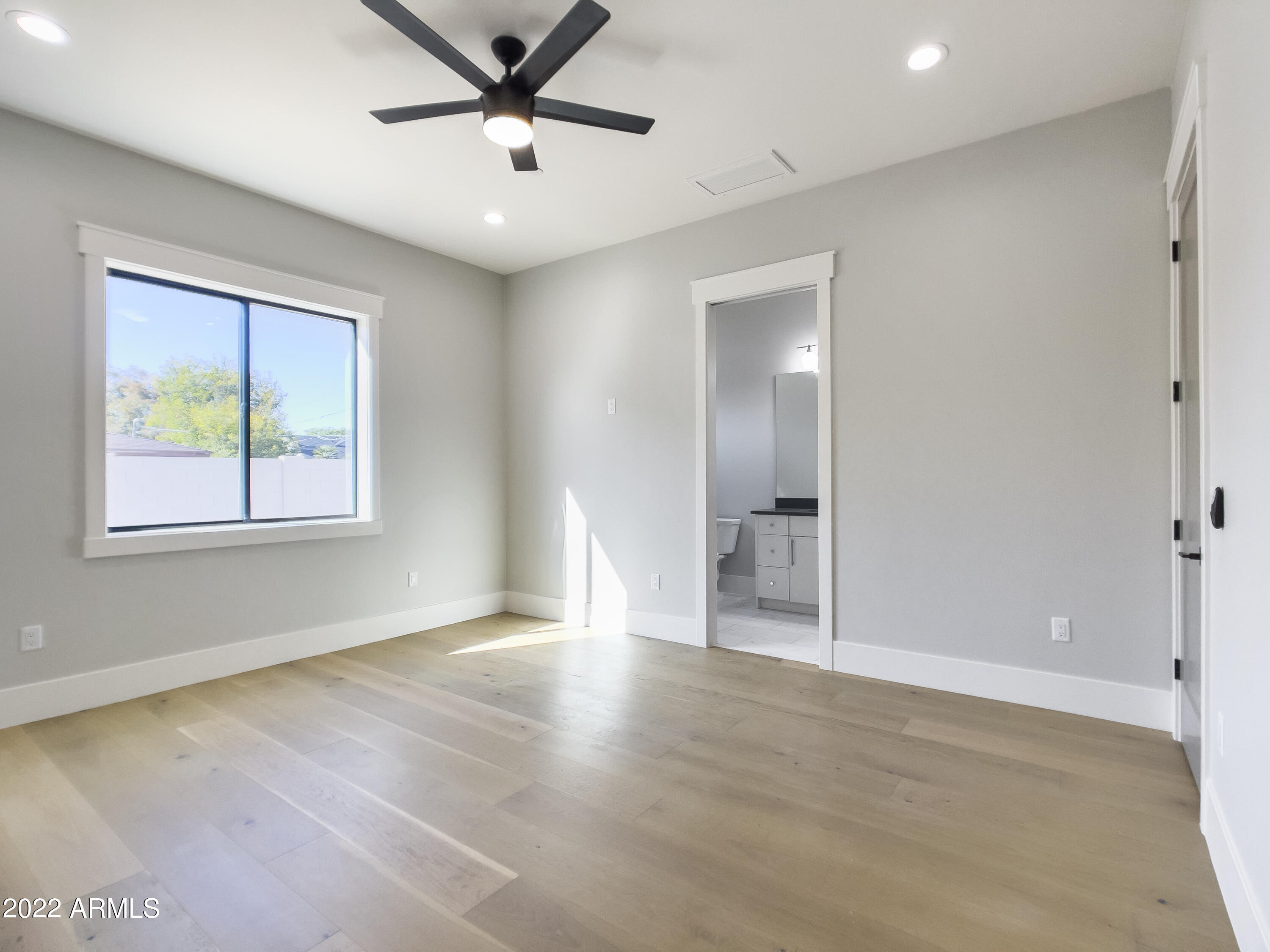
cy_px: 476
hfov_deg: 67.3
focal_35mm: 26
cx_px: 635
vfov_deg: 53.1
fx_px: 954
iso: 32
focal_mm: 5.1
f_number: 1.6
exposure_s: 1/180
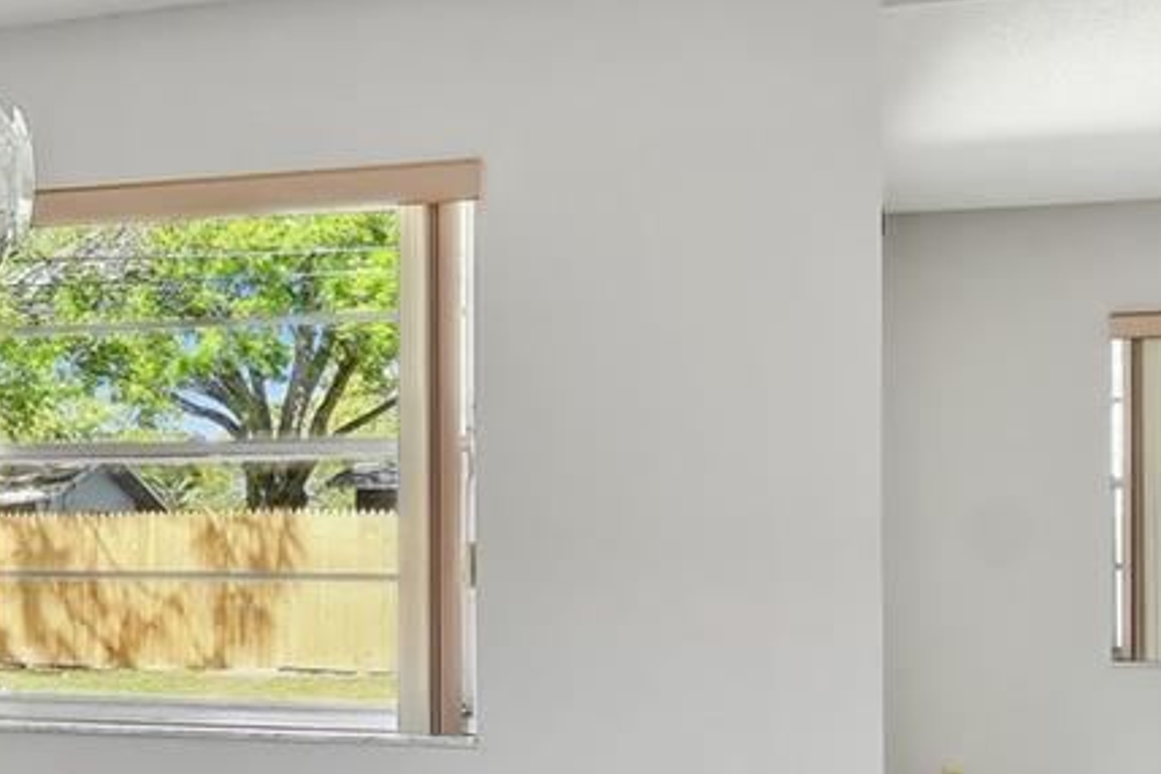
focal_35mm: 56
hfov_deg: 32.4
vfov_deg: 24.1
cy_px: 487
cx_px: -32
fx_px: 1806
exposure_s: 1/25
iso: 100
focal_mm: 10
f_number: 7.1
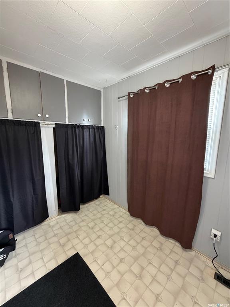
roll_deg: -0.1
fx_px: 124
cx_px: 115
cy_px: 154
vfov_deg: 102.1
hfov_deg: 85.7
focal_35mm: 14
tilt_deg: -8.2
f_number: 2.2
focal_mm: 2.22
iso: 400
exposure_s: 1/60
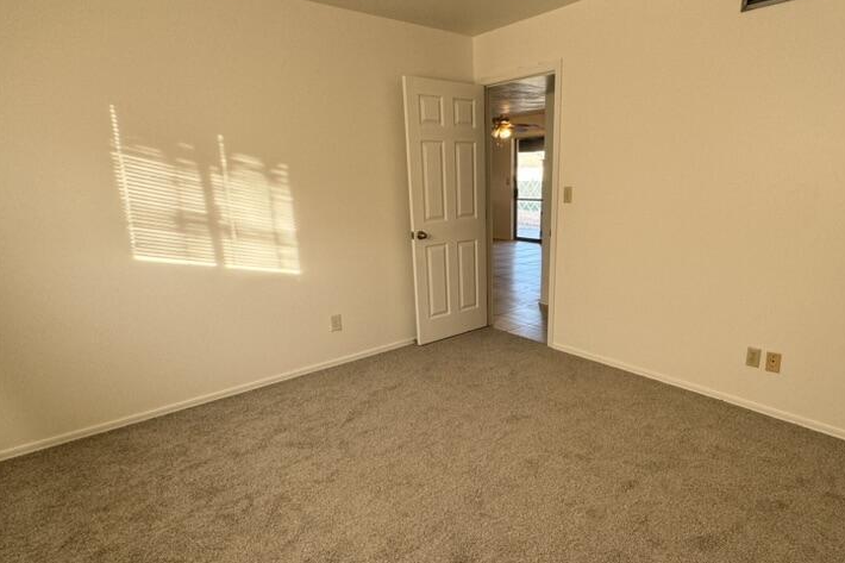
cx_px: 471
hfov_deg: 80.9
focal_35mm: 21
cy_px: 324
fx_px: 493
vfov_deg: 59.2
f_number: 2.2
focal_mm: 2.22
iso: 100
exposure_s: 1/99
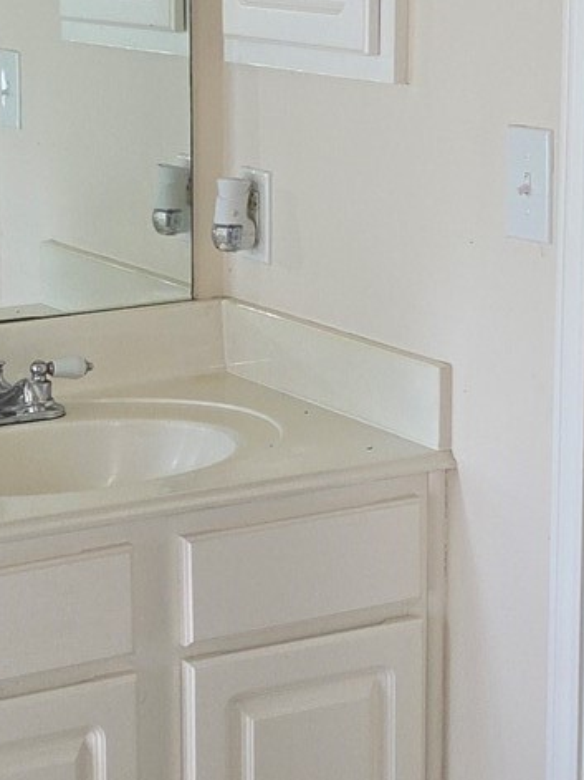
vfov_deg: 19.6
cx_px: 238
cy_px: 262
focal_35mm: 100
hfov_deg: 14.8
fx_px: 2250
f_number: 1.8
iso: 100
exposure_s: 1/40
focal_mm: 5.4
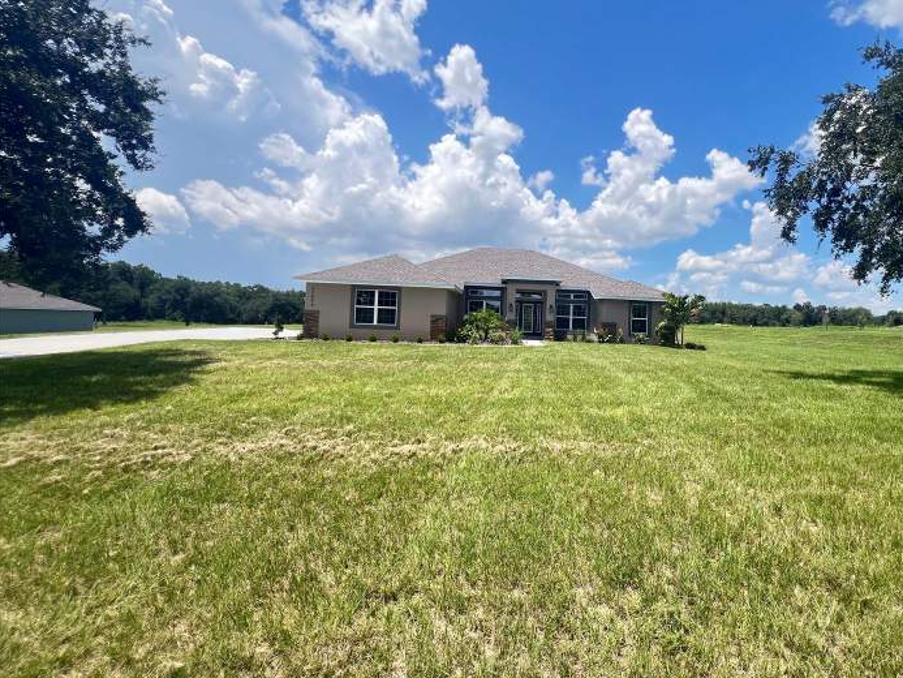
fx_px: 391
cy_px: 308
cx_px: 519
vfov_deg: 81.6
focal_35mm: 15
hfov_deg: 97.4
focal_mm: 1.57
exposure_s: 1/592
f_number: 1.8
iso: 32
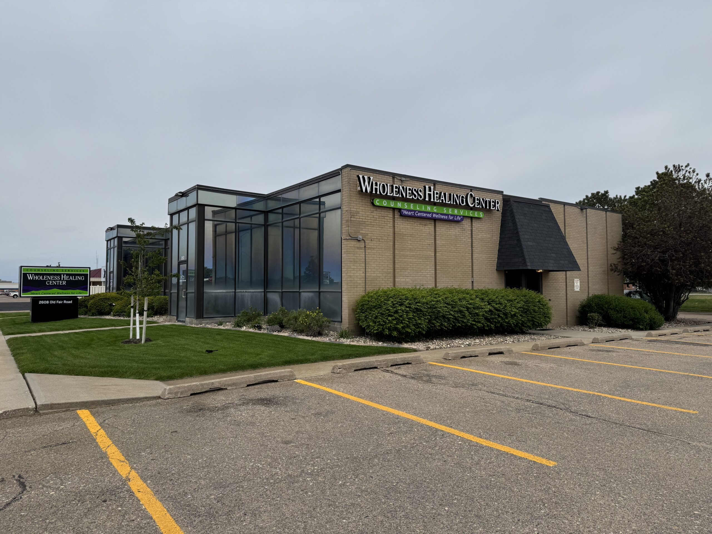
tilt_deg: +2.4
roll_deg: -1.1
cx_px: 356
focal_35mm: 24
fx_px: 494
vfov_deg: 56.8
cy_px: 267
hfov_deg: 71.6
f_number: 1.78
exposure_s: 1/6410
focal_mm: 6.76
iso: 80
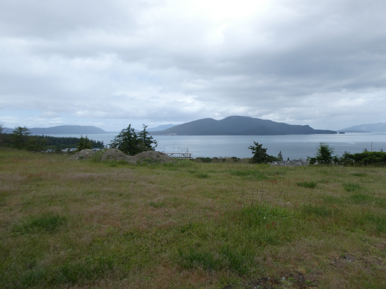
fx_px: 268
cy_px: 144
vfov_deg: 56.8
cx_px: 193
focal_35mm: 24
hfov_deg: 71.6
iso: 80
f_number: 3.3
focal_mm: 4.3
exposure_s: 1/800
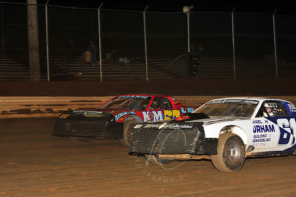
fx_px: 756
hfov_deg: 22.1
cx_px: 167
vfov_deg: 14.9
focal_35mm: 92
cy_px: 93
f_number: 7.1
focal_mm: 80
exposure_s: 1/250
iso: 800
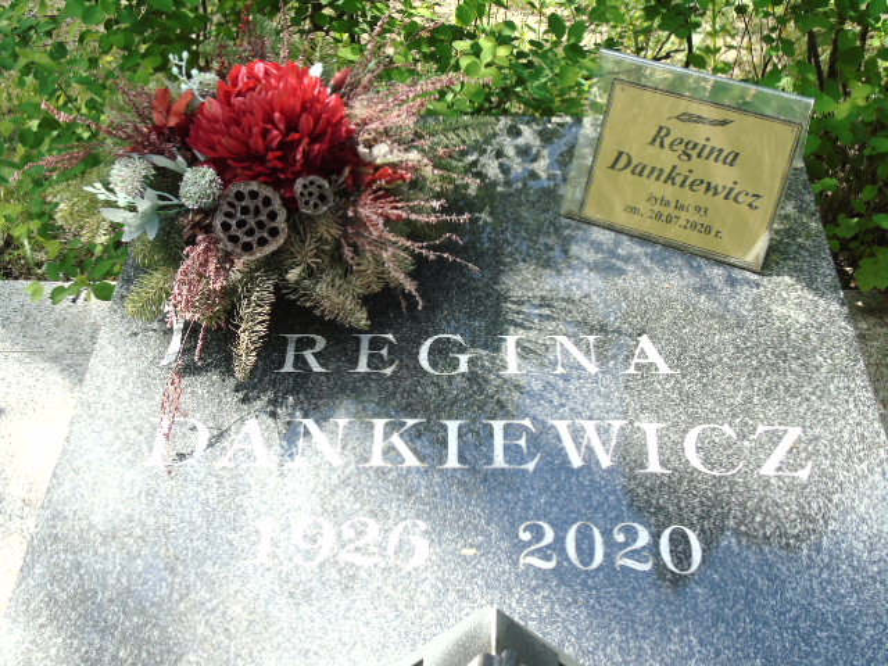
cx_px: 444
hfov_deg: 46.8
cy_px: 333
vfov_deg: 36.0
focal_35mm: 40
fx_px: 1026
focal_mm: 7.1
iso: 80
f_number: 3.9
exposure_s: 1/125
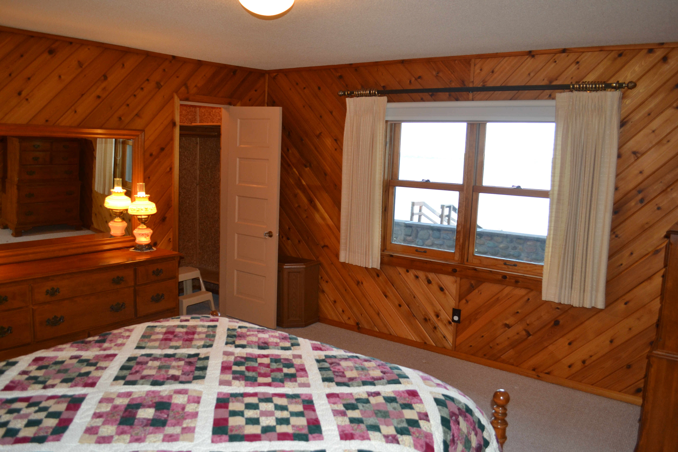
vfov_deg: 47.9
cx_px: 339
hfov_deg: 67.4
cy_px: 226
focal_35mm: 27
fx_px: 508
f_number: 3.5
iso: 400
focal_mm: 18
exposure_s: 1/60
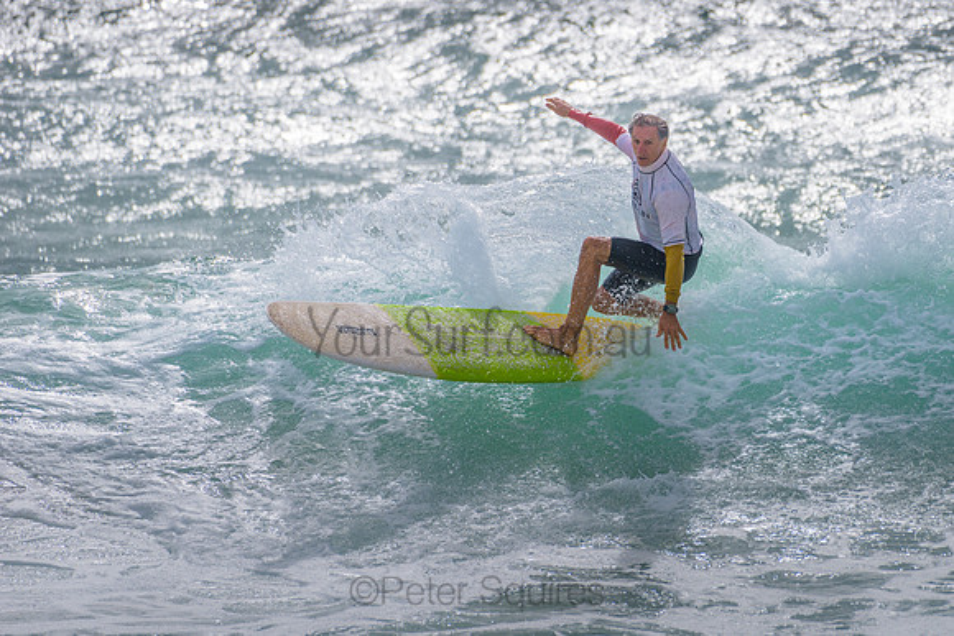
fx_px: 16248
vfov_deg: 2.2
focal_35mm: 613
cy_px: 332
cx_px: 583
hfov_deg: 3.4
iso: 64
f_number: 6.3
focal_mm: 500
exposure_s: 1/2000
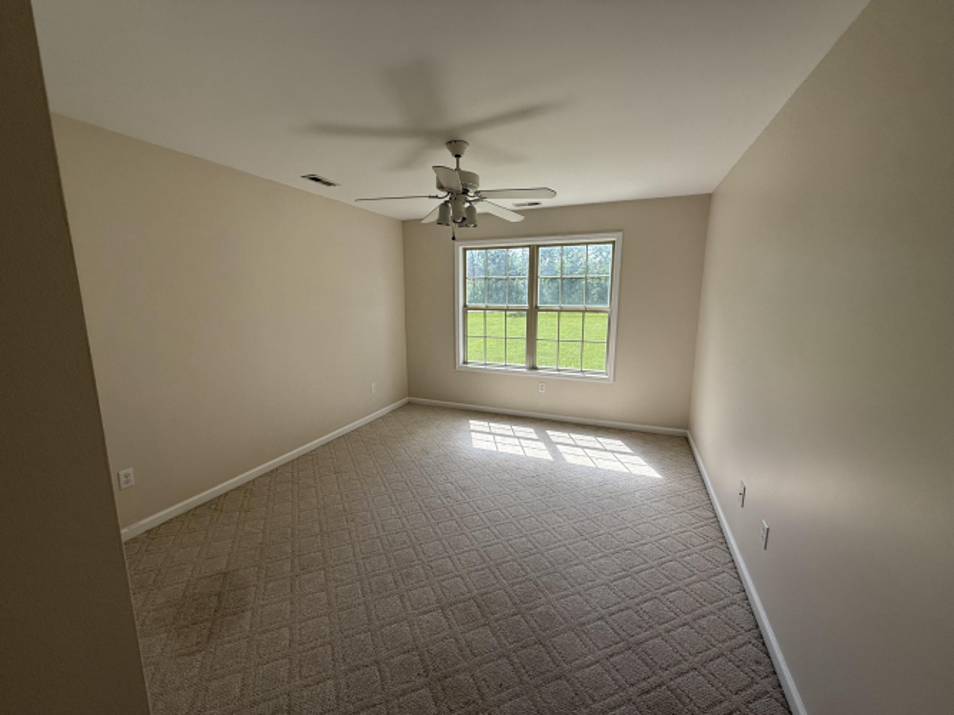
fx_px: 386
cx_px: 477
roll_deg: -0.3
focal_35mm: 14
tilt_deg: -7.8
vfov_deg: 85.7
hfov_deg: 102.1
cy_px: 358
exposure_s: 1/549
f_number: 2.2
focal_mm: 2.22
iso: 64
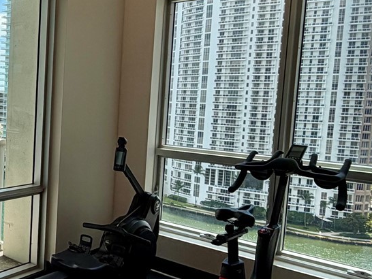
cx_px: -23
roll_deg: -1.0
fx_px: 441
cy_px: 131
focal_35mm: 41
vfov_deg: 35.2
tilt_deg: -3.5
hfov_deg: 38.9
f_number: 2.2
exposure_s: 1/527
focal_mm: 2.22
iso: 40
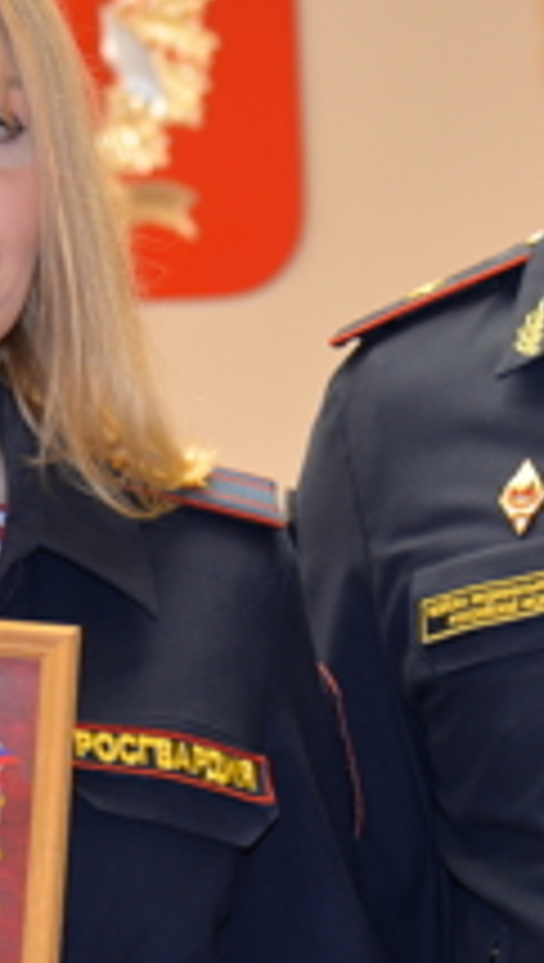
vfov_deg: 9.5
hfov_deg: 5.4
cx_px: 474
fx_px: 5798
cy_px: 621
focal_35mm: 227
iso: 450
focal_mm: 62
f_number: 4
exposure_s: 1/60
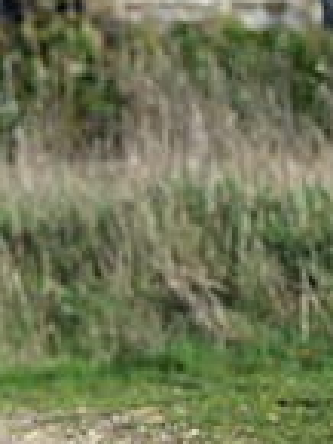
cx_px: -446
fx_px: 6634
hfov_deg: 2.9
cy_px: 158
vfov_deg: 3.8
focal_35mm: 518
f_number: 3.5
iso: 125
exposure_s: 1/1250
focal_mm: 135
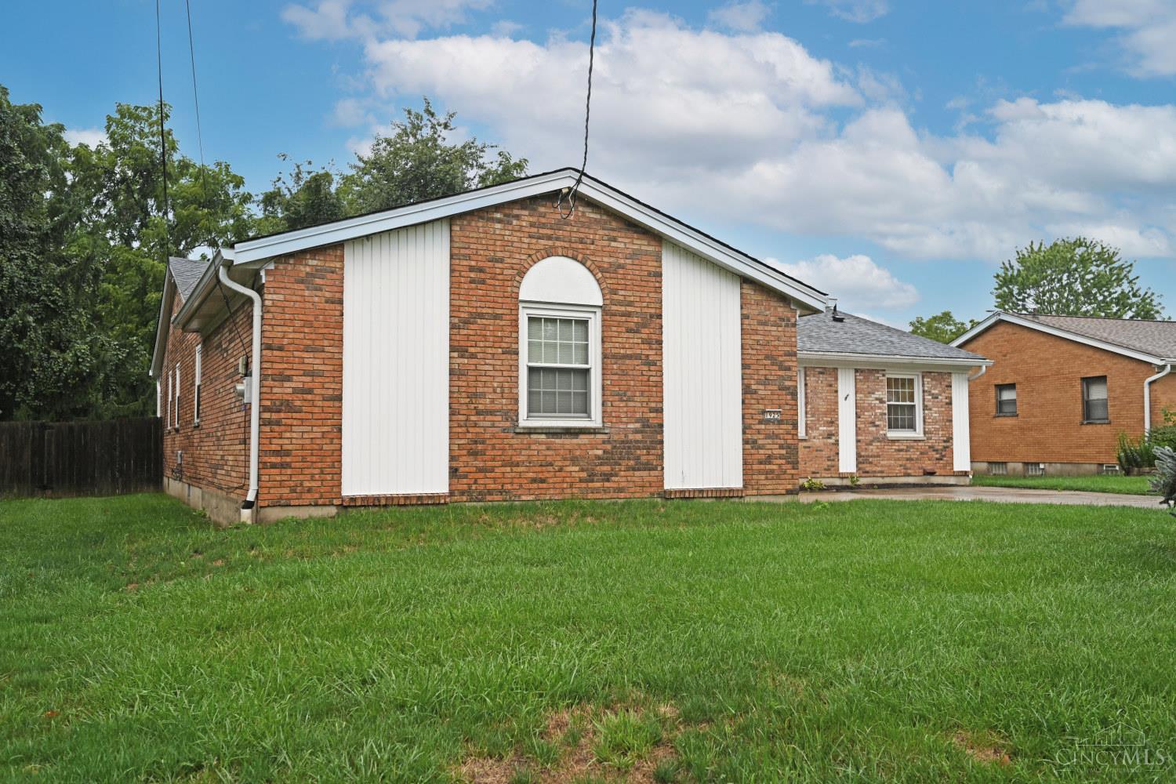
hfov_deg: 61.9
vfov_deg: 43.6
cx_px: 588
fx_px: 980
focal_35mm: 30
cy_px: 392
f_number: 4
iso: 250
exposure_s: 1/250
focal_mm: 30
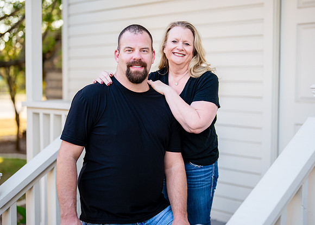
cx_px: 166
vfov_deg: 24.3
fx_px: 523
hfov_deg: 33.5
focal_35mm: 58
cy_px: 108
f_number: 1.2
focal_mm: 50
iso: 160
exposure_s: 1/800
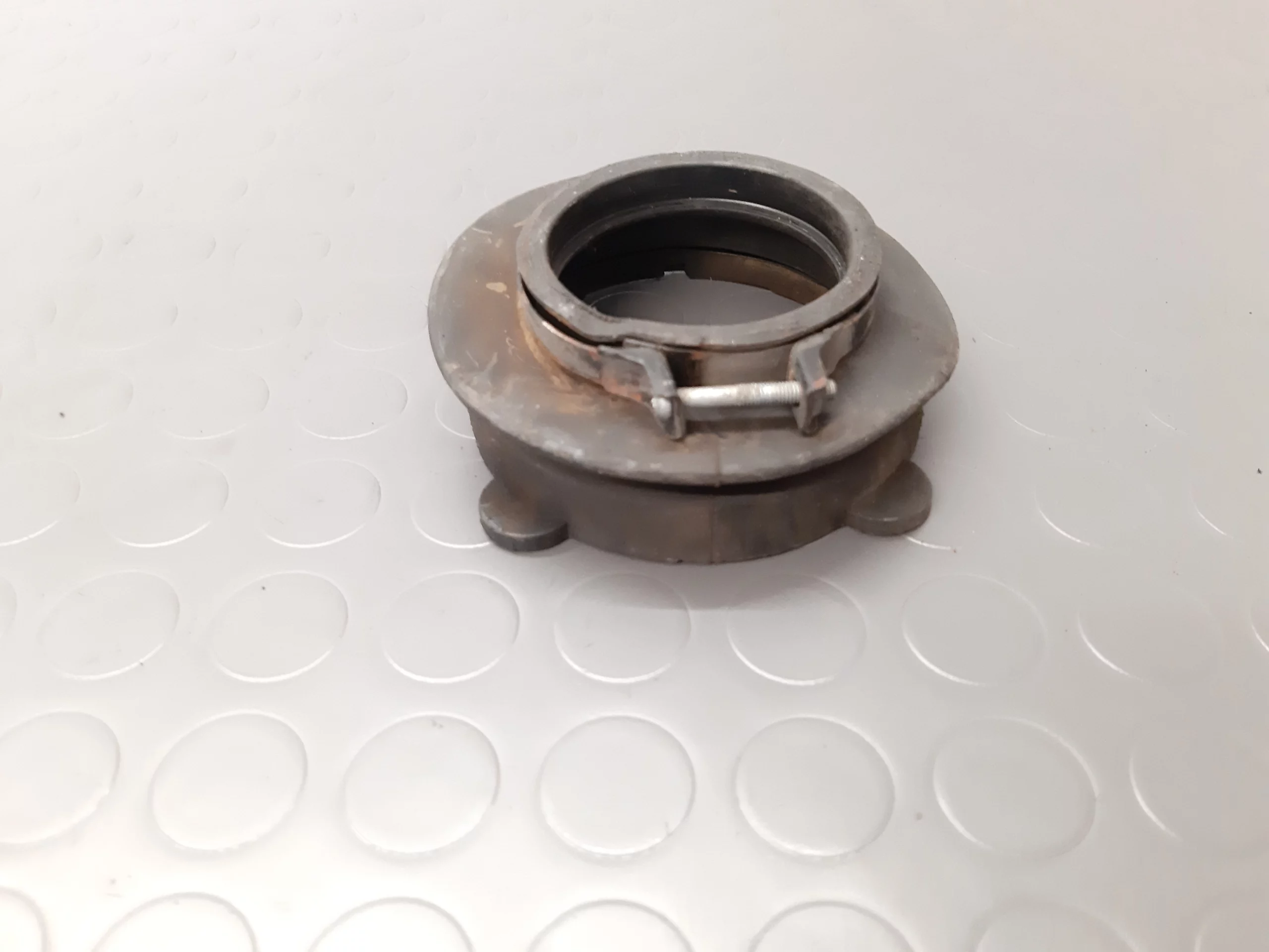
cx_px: 634
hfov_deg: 65.3
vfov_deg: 51.4
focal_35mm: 27
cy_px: 476
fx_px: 990
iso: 500
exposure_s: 1/25
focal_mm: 3.93
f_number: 1.7
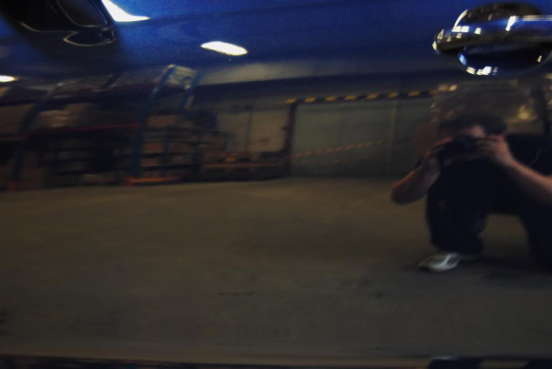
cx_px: 276
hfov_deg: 41.1
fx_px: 737
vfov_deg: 28.1
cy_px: 184
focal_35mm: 48
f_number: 4.5
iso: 200
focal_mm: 32
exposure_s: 1/1.67
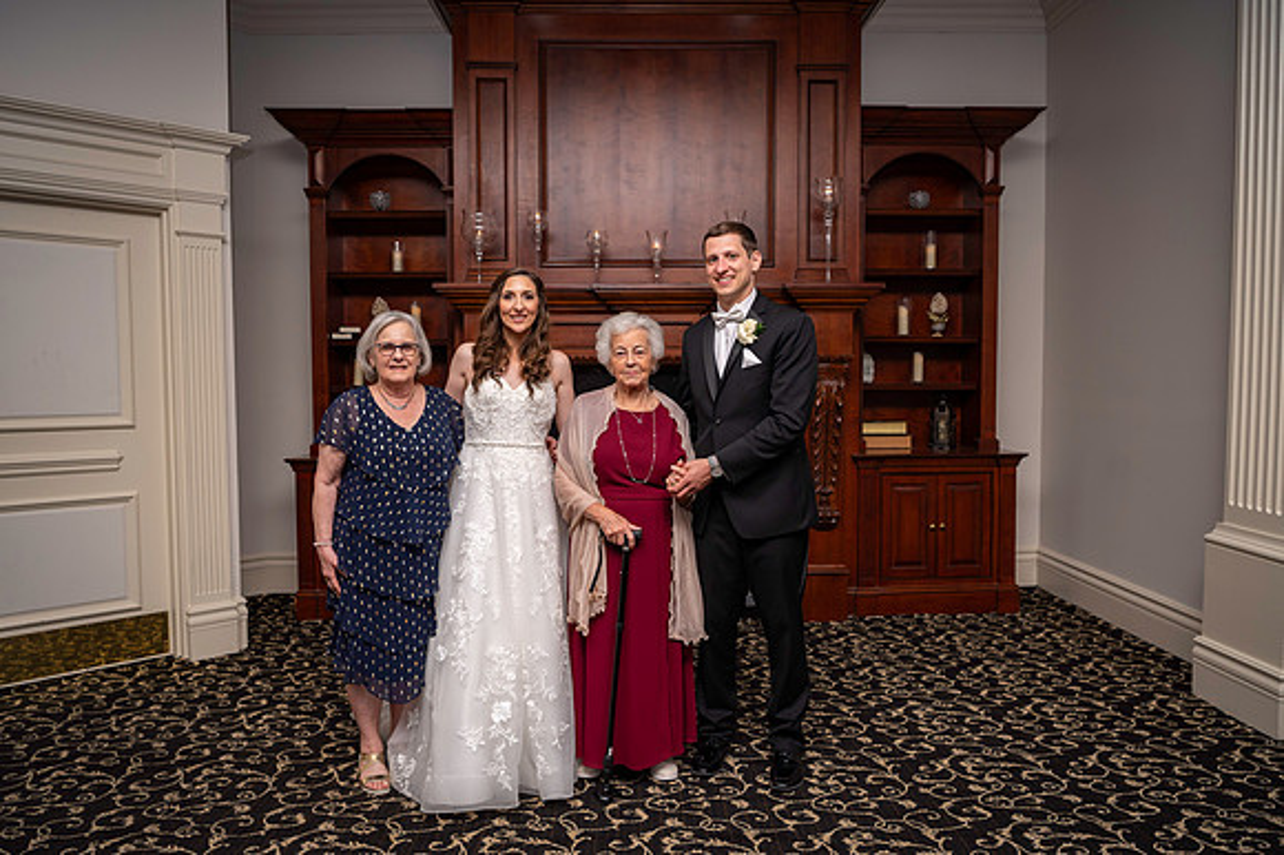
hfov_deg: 69.4
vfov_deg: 49.5
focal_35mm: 26
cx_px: 642
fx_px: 927
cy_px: 428
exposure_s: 1/125
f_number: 4.5
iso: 800
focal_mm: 26
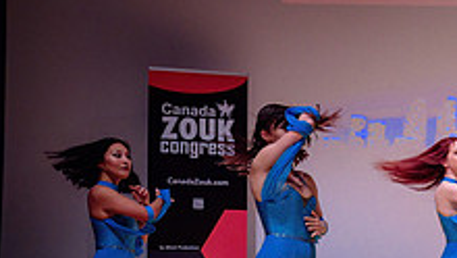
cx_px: 664
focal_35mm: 112
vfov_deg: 10.8
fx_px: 1358
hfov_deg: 17.4
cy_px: 236
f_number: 2.8
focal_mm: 36
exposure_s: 1/640
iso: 1600
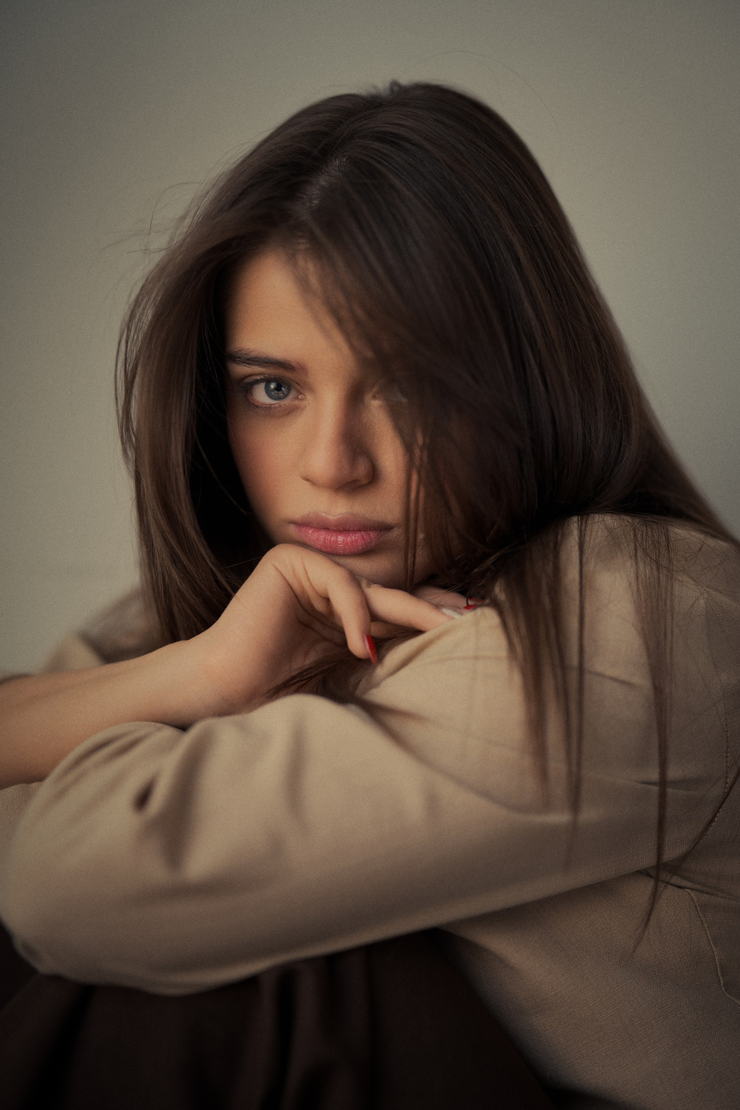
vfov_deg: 23.9
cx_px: 370
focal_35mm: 85
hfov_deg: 16.1
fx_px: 2621
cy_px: 555
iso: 125
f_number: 1.4
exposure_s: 1/400
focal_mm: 85
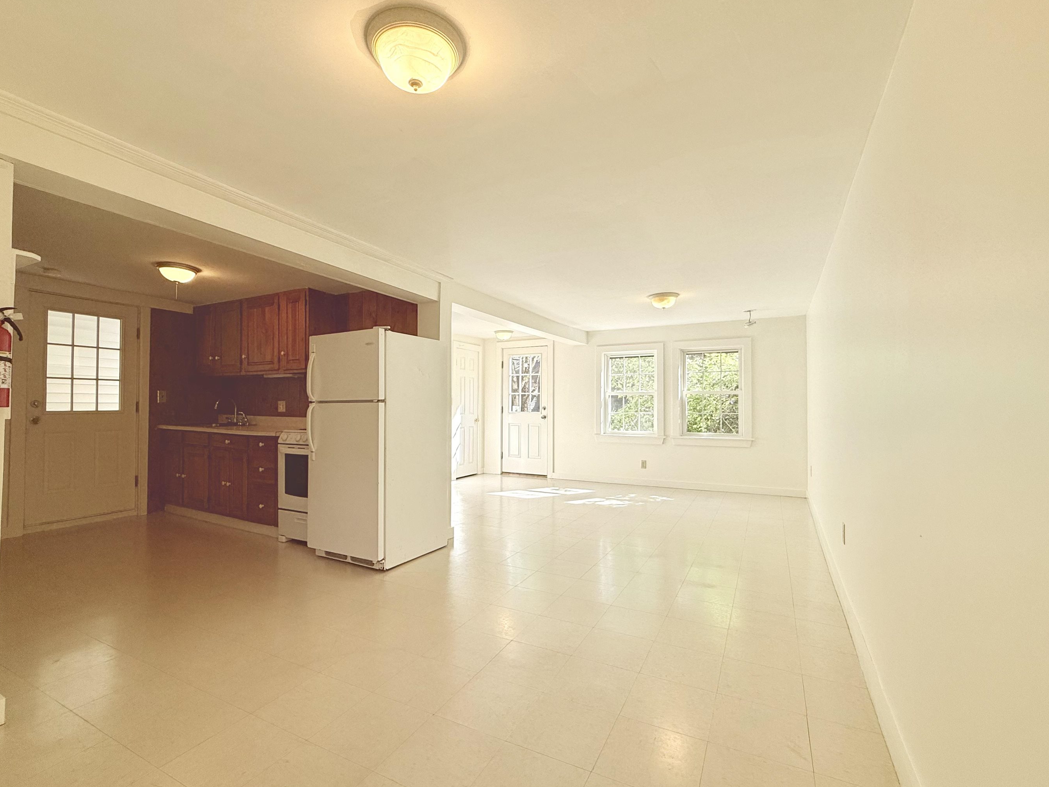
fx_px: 485
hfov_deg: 94.5
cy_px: 397
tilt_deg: +1.4
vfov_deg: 78.1
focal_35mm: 16
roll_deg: +0.0
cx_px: 521
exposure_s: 1/184
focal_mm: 2.22
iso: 64
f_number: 2.2
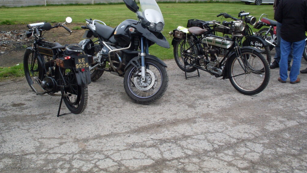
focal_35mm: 42
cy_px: 61
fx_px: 342
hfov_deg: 48.3
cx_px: 152
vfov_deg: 28.2
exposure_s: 1/60
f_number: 8.4
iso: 80
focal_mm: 6.3
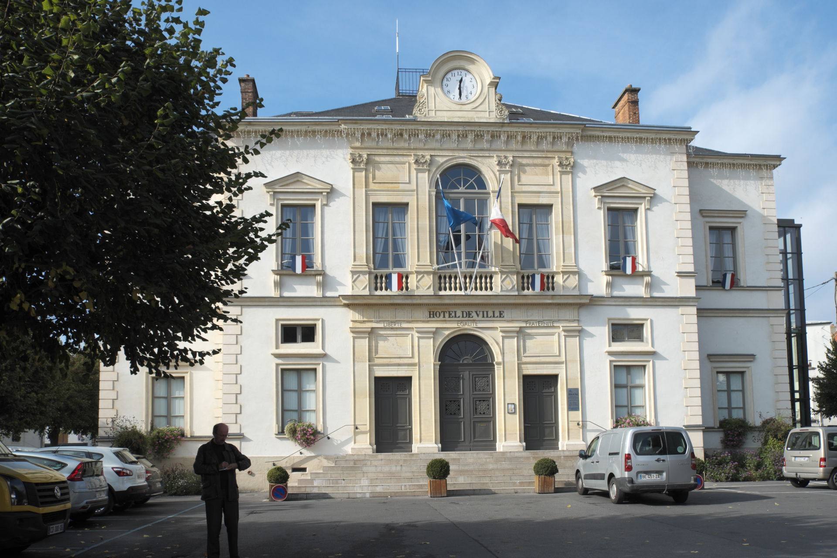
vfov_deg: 45.0
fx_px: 674
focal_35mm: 29
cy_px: 279
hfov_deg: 63.7
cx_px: 418
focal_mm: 19.6
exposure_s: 1/220
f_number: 10
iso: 200
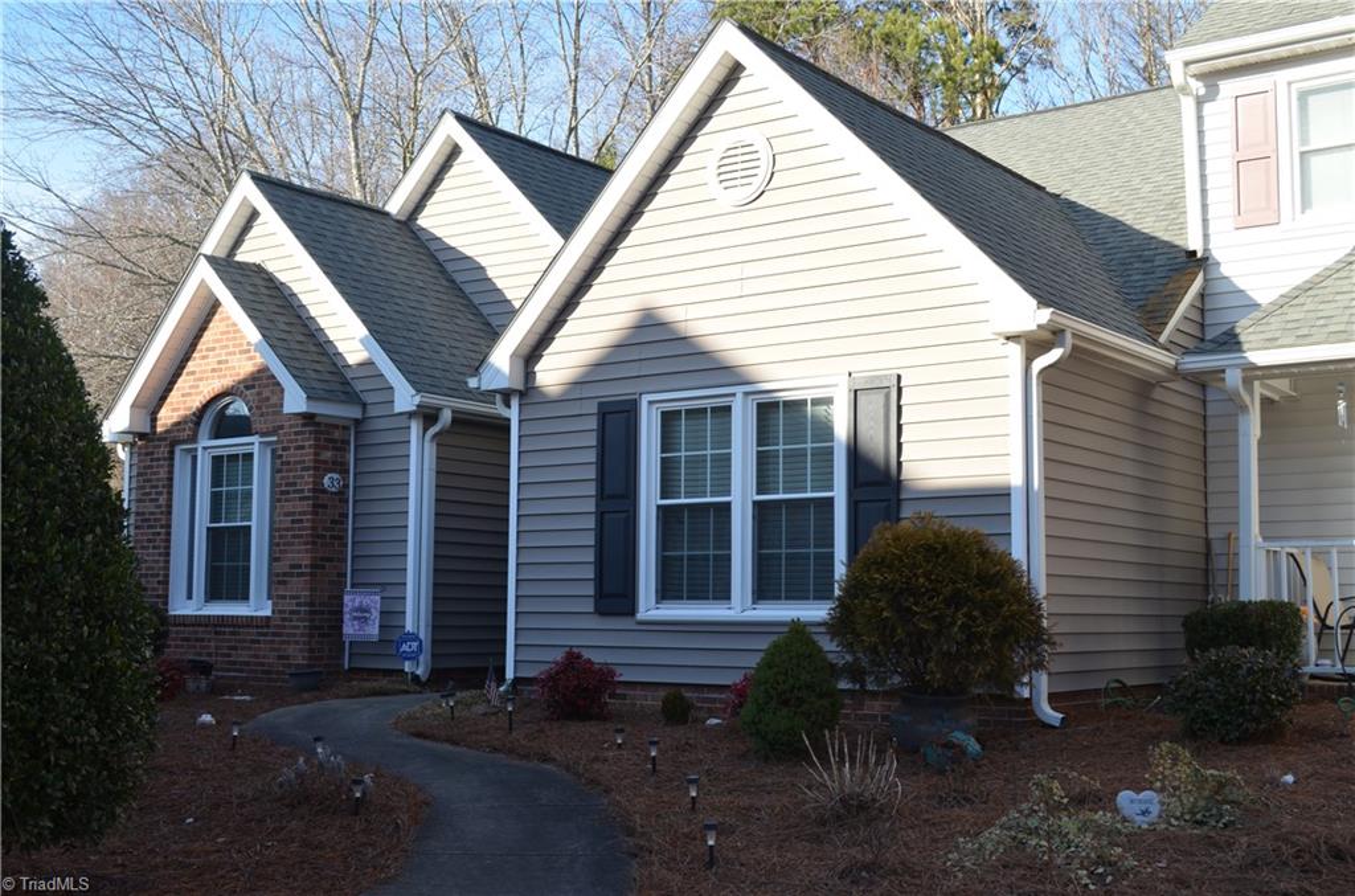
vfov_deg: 31.7
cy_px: 448
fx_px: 1577
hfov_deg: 46.5
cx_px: 678
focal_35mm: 42
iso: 200
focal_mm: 28
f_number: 6.7
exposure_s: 1/180
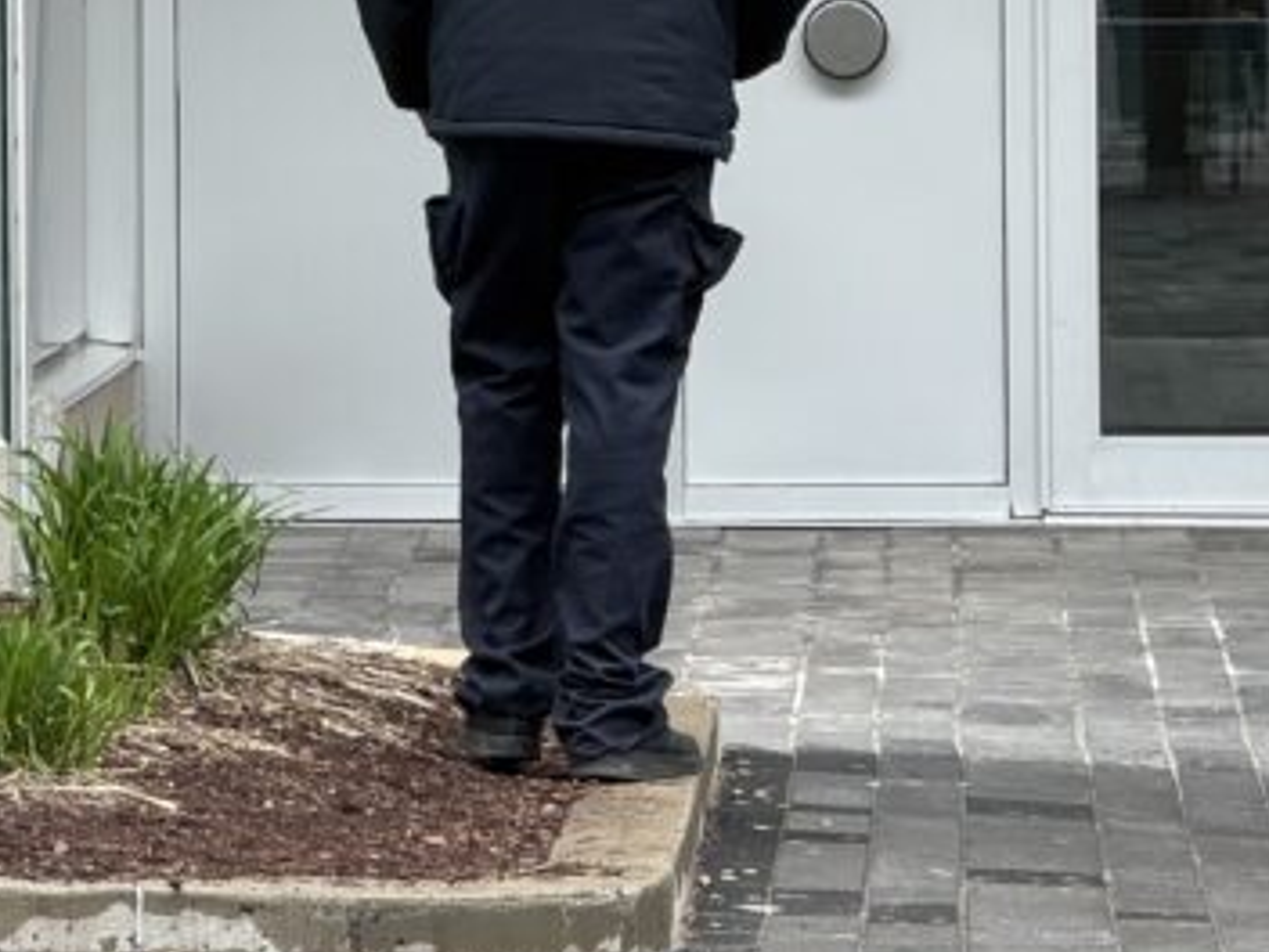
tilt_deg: +1.0
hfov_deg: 6.8
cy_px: -151
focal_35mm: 291
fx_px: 10668
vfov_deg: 5.1
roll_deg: -0.2
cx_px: -260
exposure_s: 1/121
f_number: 2.8
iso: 64
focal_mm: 16.89
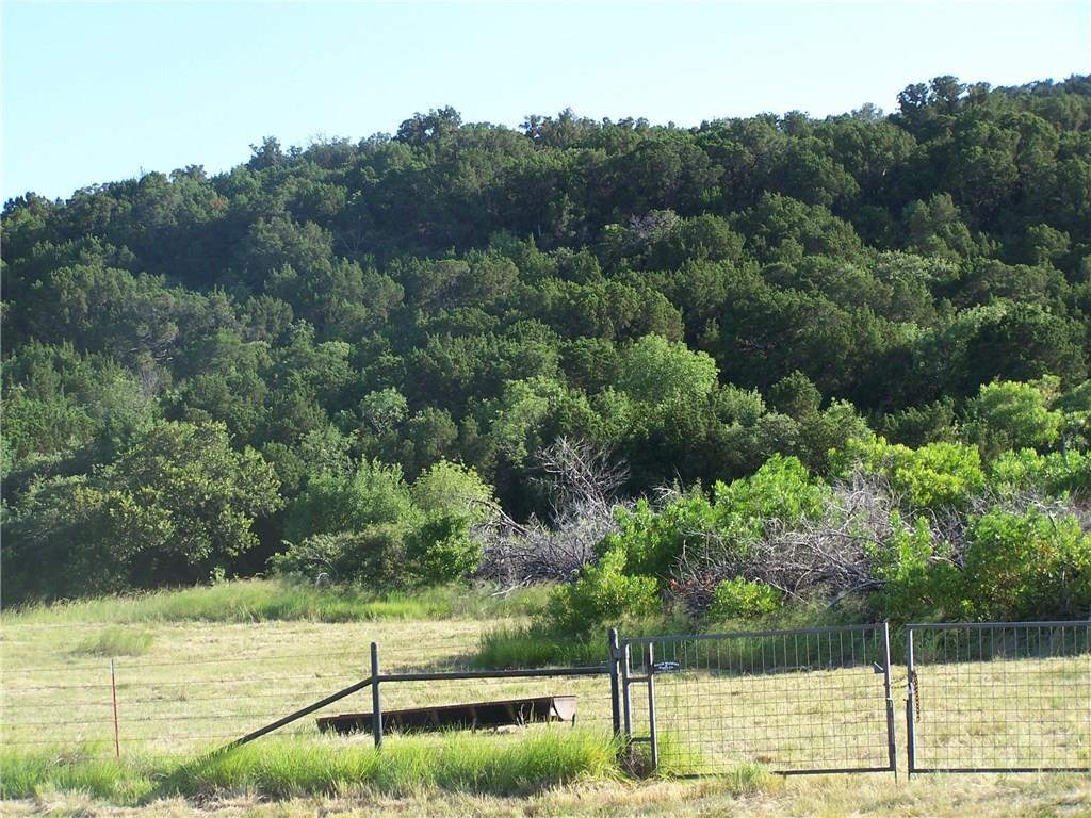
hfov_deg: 18.7
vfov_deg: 14.1
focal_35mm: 105
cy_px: 409
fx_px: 3309
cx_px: 546
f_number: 3.2
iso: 80
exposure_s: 1/400
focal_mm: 17.5
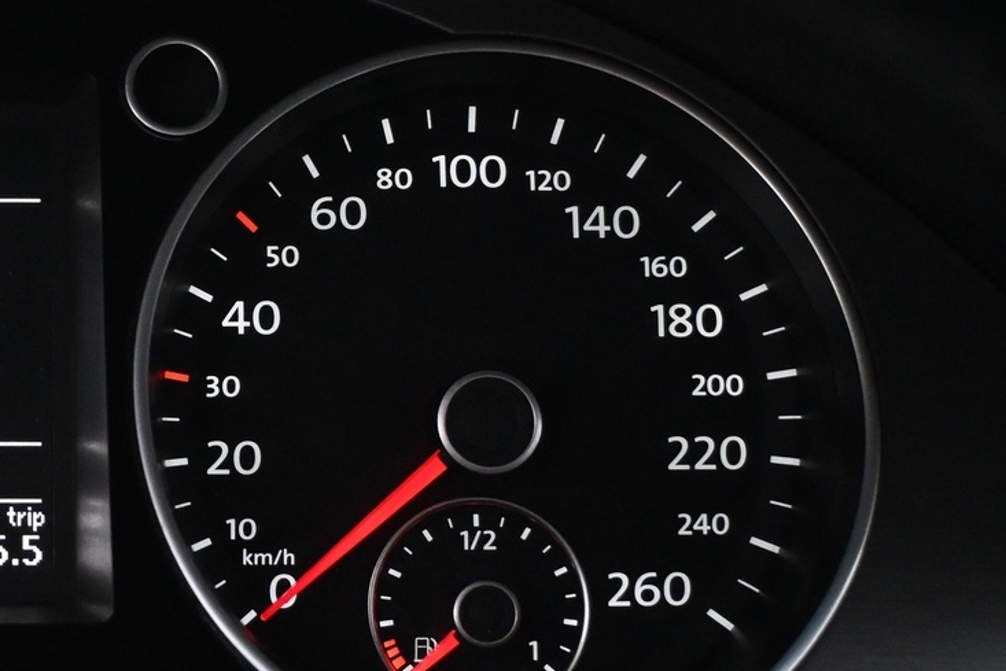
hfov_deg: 20.3
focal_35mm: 96
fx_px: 2686
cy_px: 280
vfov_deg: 14.2
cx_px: -99
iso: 4000
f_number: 4.8
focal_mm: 29
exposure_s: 1/60
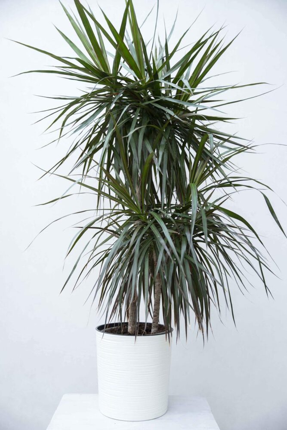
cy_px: 215
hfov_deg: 35.1
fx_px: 454
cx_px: 144
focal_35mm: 38
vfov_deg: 50.7
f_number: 2.8
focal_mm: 38
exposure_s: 1/125
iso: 500
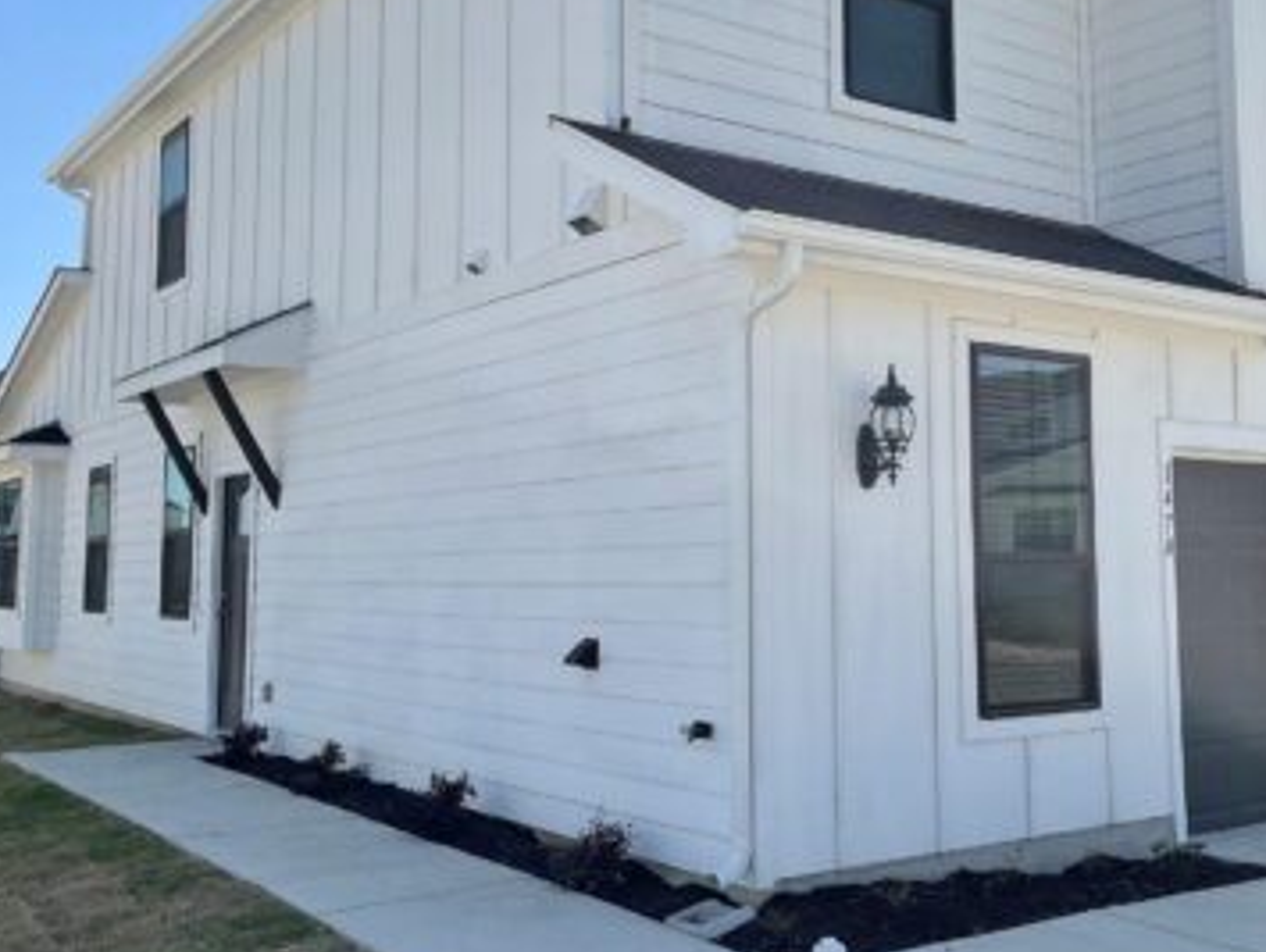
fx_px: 1428
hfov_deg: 47.6
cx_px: 754
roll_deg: +0.1
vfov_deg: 36.8
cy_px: 392
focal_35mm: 39
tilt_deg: +5.9
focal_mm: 5.1
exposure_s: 1/3922
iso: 32
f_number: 1.6
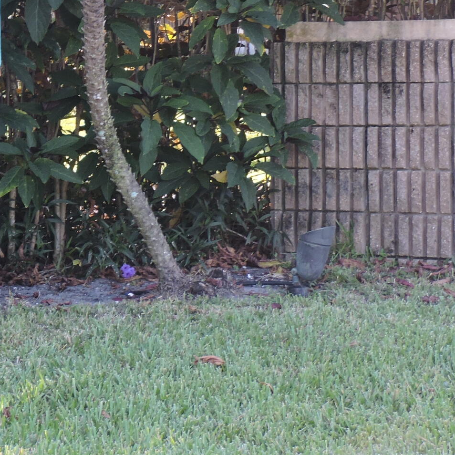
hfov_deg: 12.3
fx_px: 2067
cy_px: 89
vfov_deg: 12.5
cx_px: -47
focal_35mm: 139
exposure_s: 1/60
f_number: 3.6
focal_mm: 8.9
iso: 100
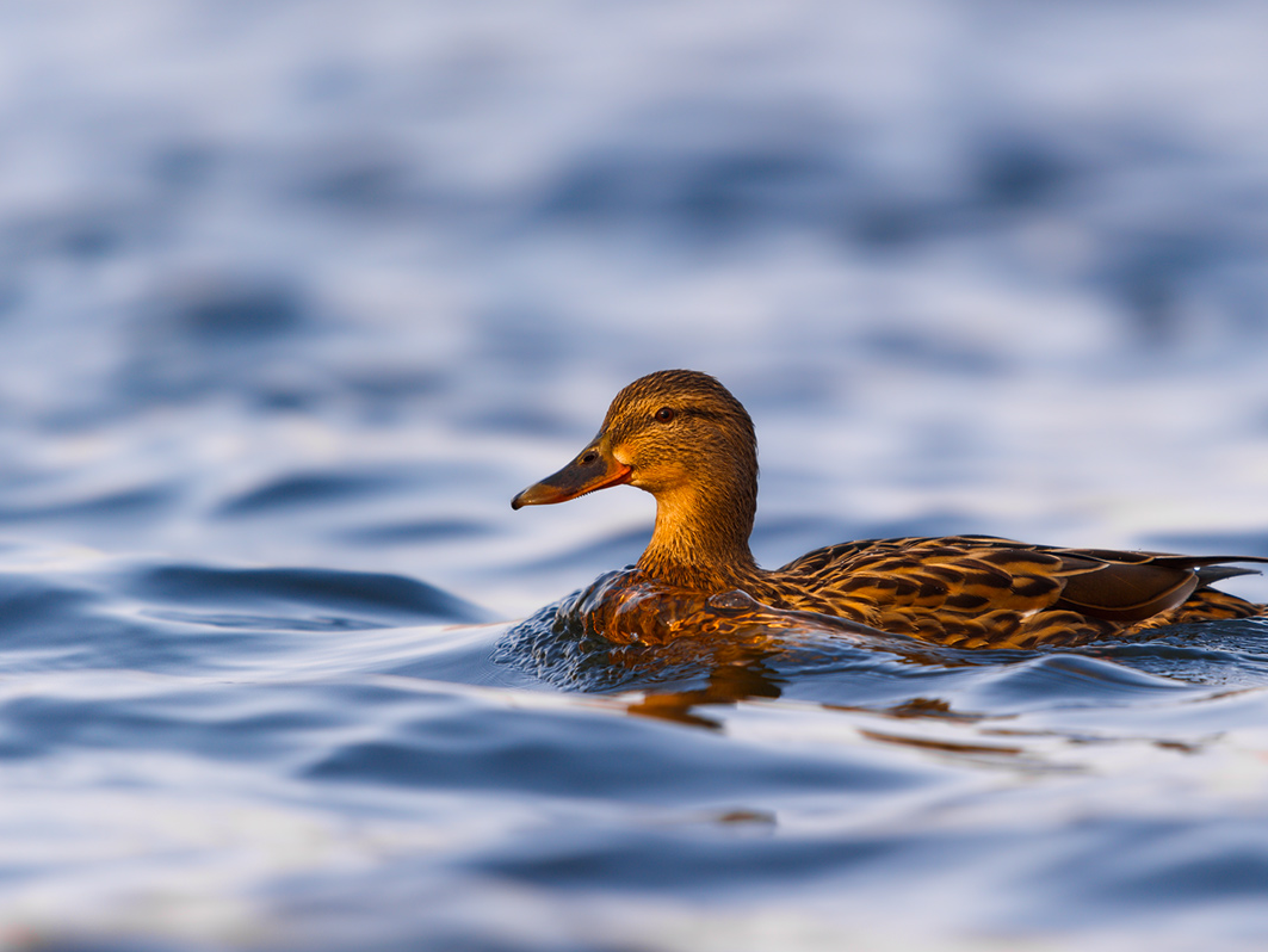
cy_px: 476
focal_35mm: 651
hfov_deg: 3.0
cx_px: 686
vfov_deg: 2.3
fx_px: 23855
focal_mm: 600
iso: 180
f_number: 4
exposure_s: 1/800
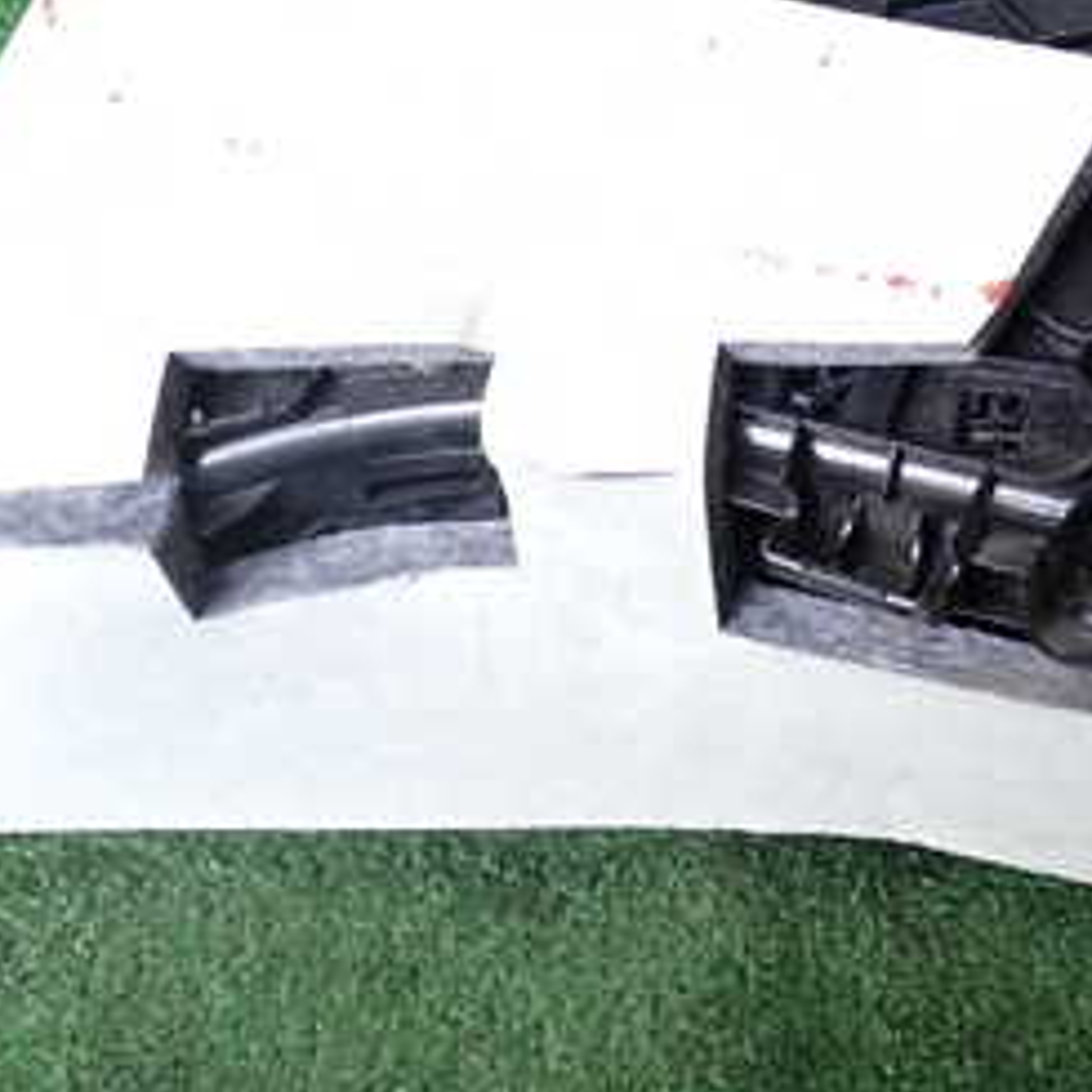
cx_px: 1012
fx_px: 2320
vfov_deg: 25.6
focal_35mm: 65
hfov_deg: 25.5
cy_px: 107
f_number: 2.3
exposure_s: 1/125
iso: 200
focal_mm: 5.4
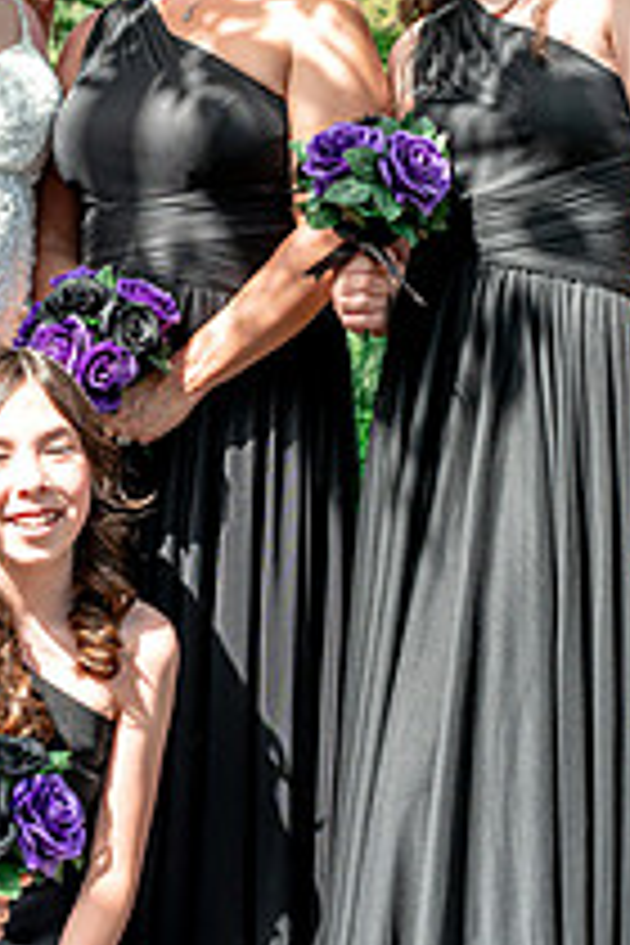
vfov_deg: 33.2
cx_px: 216
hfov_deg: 22.5
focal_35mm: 60
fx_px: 1575
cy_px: 338
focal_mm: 28
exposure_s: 1/400
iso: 125
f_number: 3.5
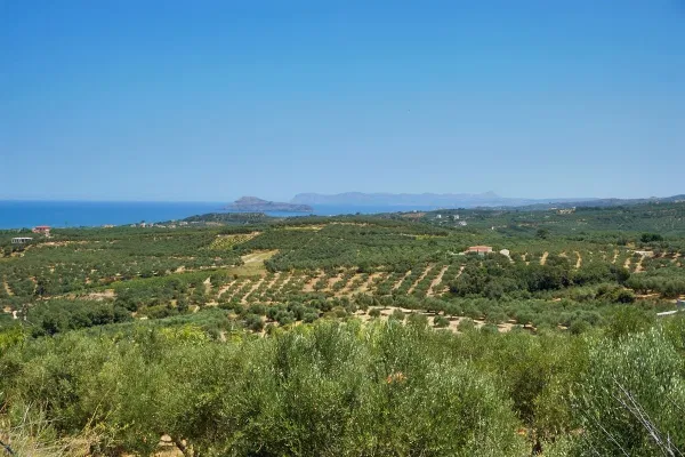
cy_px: 228
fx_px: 799
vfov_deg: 31.9
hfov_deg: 46.4
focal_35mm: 42
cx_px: 342
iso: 100
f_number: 11
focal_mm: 28
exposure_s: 1/160
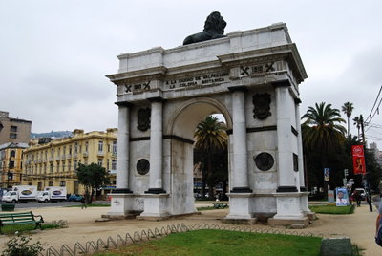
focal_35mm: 33
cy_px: 128
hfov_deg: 57.2
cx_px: 191
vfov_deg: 40.1
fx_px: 351
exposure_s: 1/200
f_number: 7.1
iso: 100
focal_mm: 22
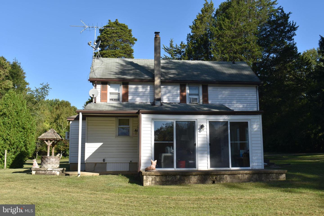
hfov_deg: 47.9
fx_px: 364
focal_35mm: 40
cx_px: 162
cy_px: 108
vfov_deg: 33.0
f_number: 9
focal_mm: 27
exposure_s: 1/200
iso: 100
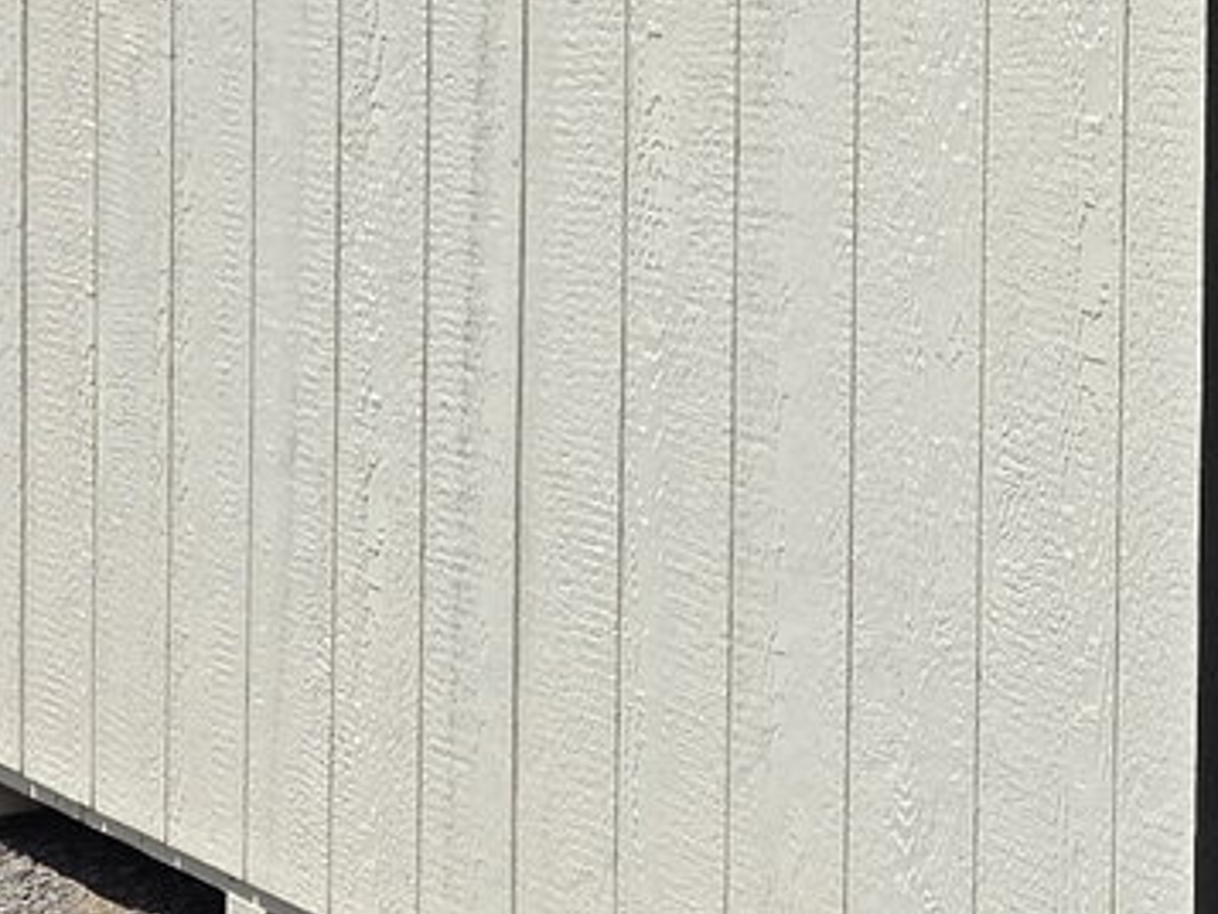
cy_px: -201
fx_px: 3625
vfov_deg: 13.9
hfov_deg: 18.0
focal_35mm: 103
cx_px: 1522
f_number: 1.8
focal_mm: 5.4
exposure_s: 1/7891
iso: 64
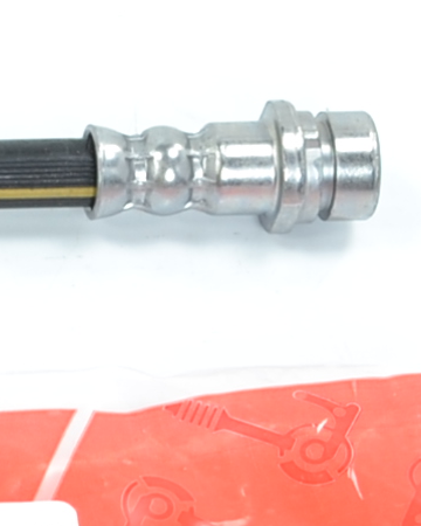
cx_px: -967
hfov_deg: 5.1
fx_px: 4377
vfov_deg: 6.9
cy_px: 158
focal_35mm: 281
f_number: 7.1
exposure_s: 1/25
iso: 100
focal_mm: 26
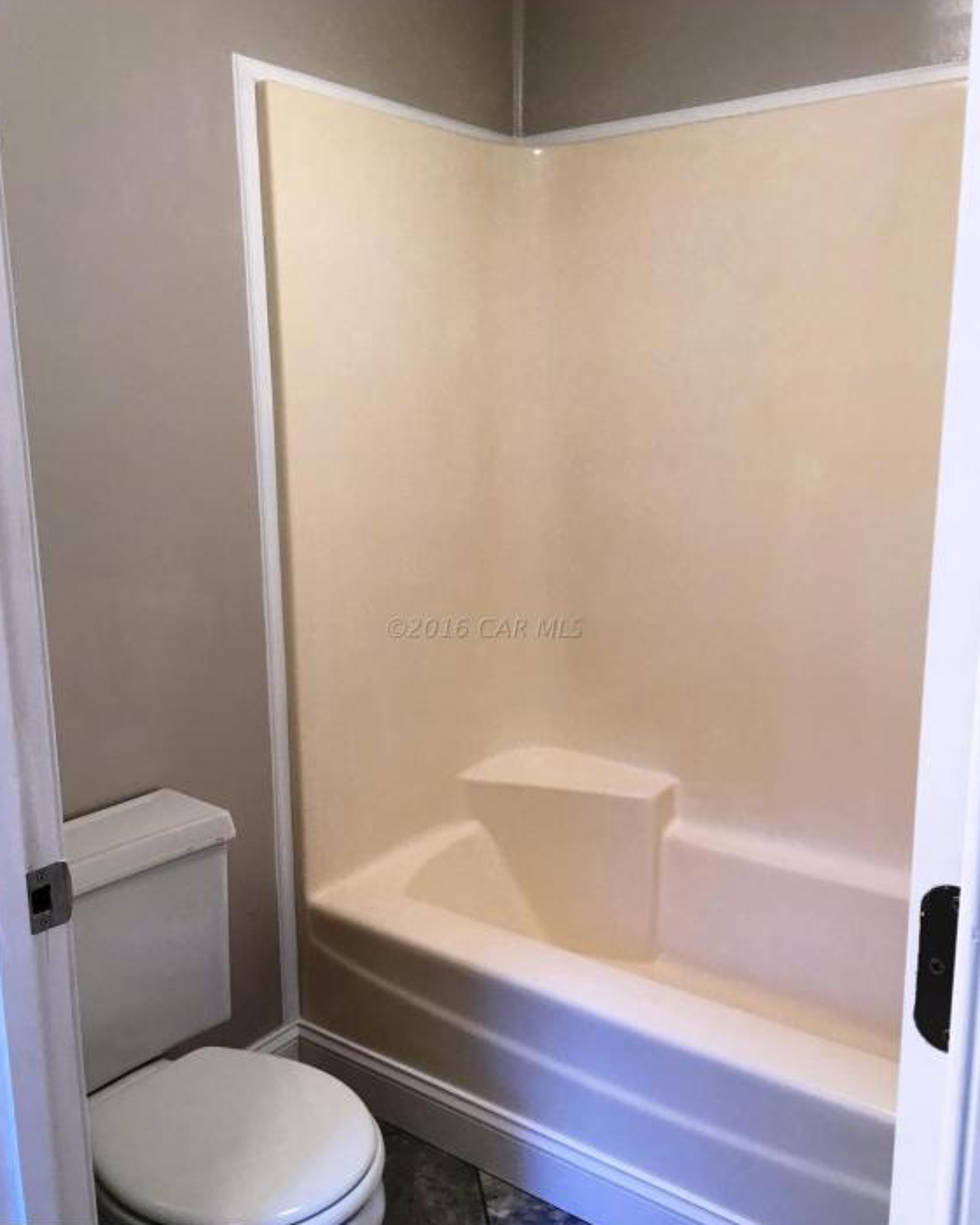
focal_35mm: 31
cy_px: 627
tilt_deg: -8.6
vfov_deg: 57.2
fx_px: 1124
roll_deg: +2.6
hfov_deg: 47.1
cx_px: 484
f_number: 2.2
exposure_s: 1/30
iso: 32
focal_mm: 4.15
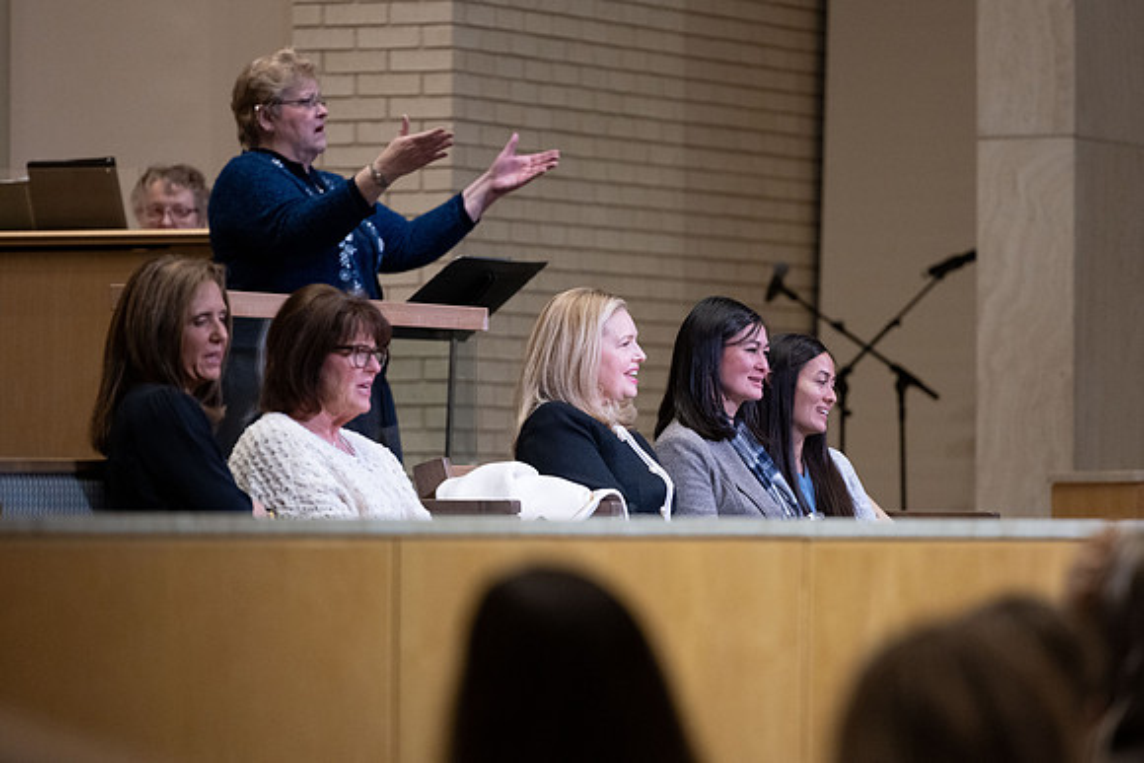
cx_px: 688
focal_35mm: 242
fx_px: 7693
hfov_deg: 8.5
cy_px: 392
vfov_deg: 5.7
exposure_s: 1/400
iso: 2000
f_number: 3.2
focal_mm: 200
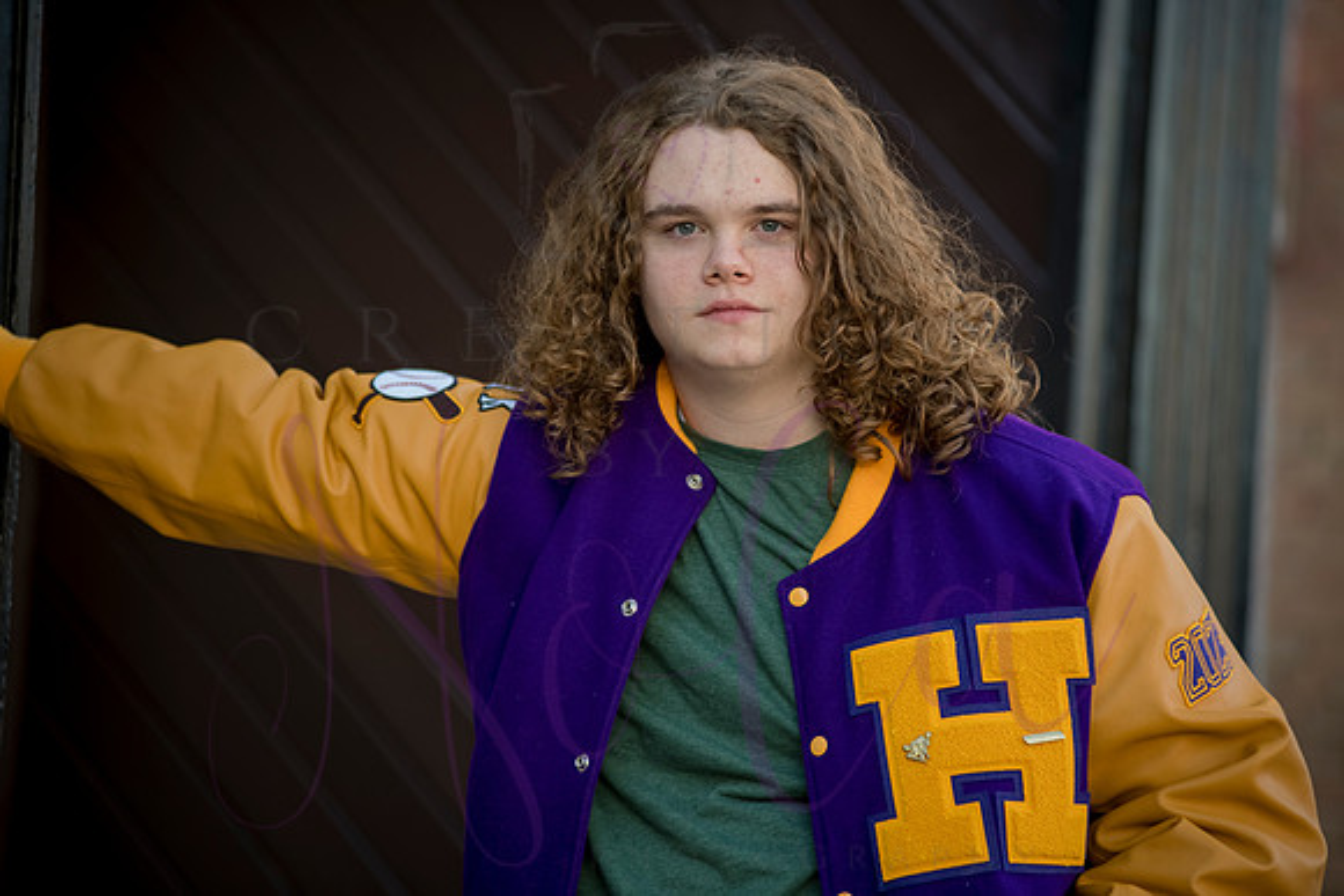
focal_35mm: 145
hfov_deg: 14.2
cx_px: 672
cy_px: 448
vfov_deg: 9.5
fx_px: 5414
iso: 640
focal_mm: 145
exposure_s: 1/320
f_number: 3.5
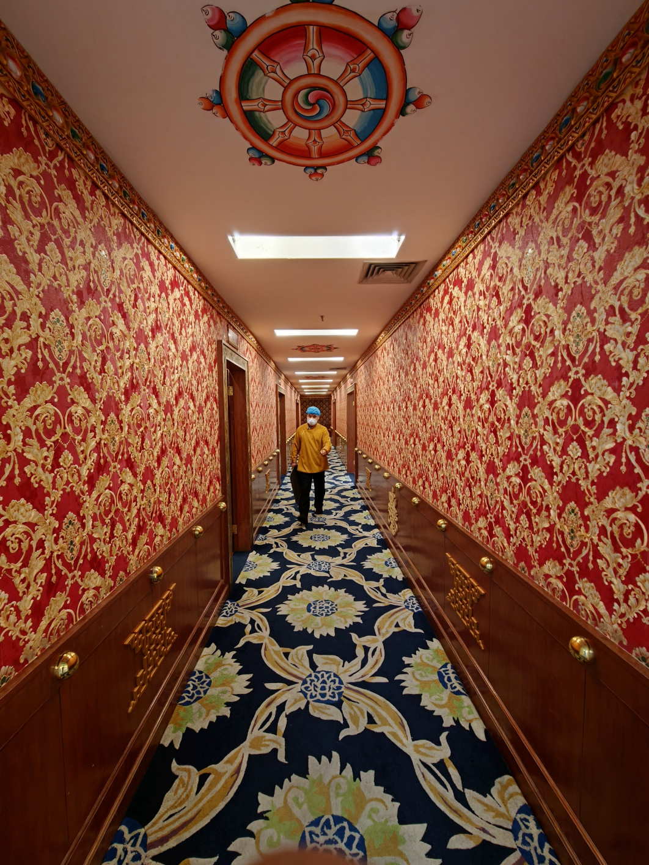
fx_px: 350
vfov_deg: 102.1
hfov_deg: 85.7
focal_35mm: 14
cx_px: 324
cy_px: 432
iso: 800
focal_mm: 2.63
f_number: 2
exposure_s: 1/45
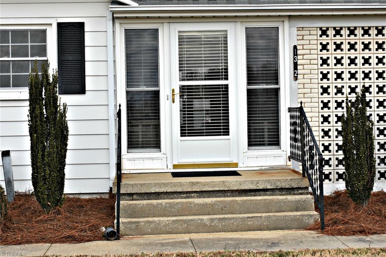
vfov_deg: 26.5
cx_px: 193
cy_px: 128
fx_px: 547
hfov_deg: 38.9
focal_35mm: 51
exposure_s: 1/500
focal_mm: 34
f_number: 8
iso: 220
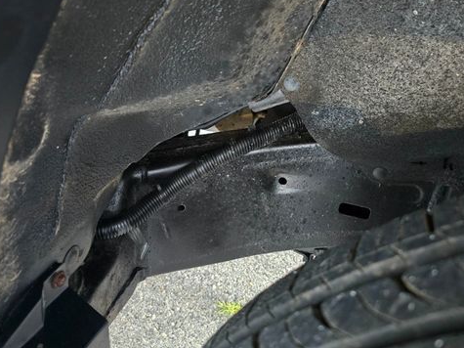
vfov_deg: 45.4
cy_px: 161
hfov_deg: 58.4
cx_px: 237
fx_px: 415
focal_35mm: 31
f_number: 1.7
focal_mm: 6.3
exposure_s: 1/40
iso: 1250
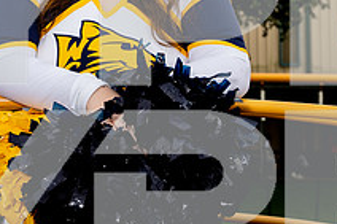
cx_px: 68
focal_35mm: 126
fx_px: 1179
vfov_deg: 10.8
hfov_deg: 16.2
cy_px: 2
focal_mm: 46
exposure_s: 1/250
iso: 100
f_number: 5.6
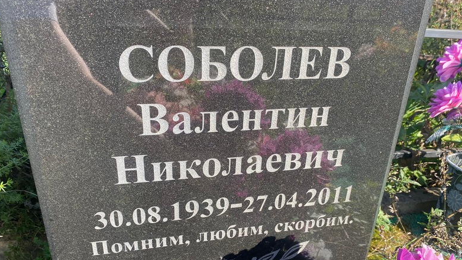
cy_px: 168
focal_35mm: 29
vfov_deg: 39.8
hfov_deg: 66.0
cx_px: 228
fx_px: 355
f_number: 1.8
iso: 32
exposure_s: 1/491
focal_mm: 4.25
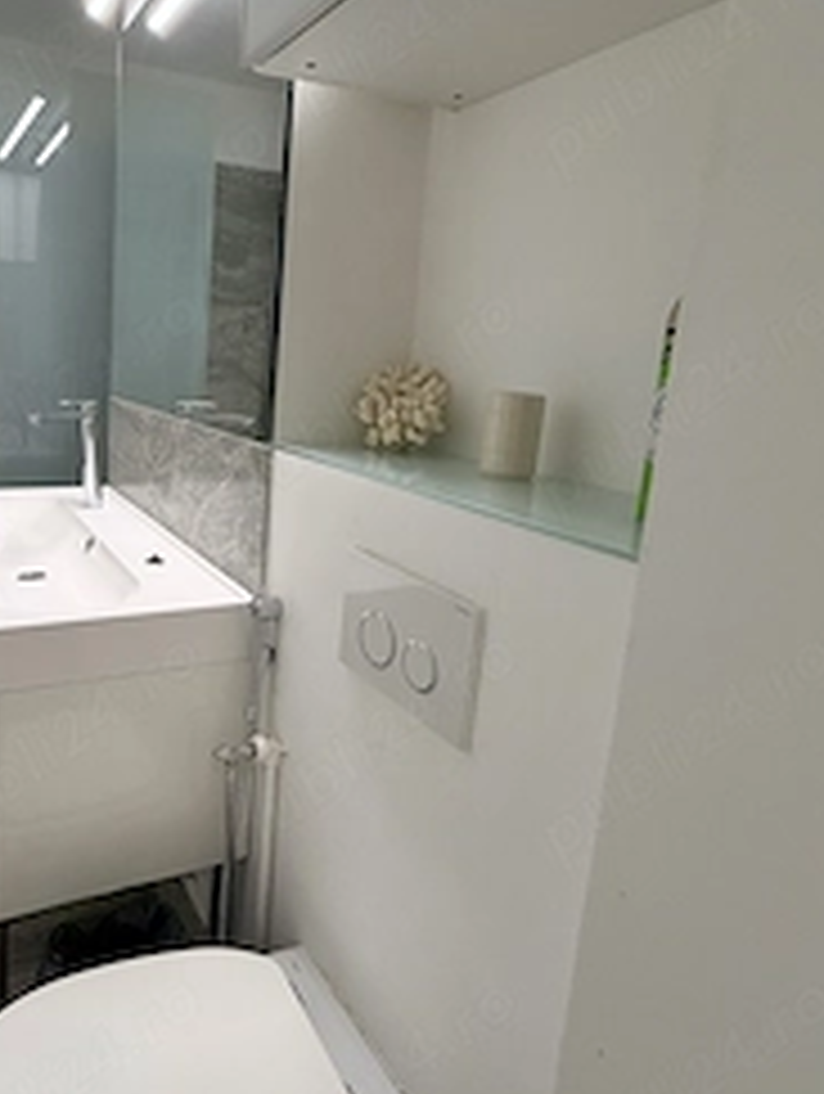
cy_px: 477
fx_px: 728
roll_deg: -2.6
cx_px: 212
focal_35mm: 23
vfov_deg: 73.5
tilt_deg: -10.0
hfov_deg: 56.3
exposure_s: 1/100
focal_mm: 2.22
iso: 250
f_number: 2.2
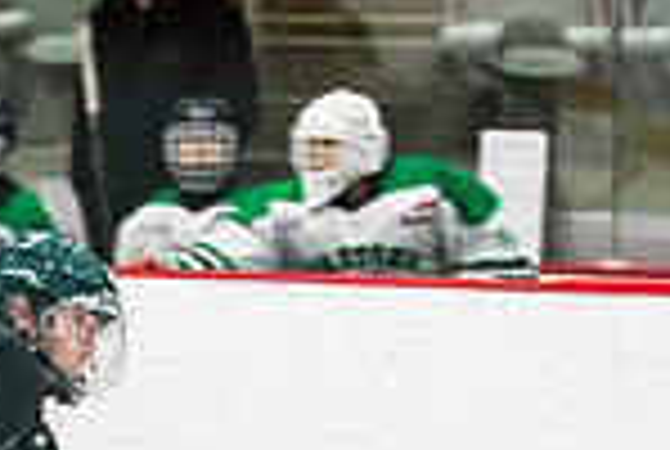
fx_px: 13818
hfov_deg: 2.8
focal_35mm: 741
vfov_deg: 1.9
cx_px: -51
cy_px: 977
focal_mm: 80
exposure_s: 1/640
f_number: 3.2
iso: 640
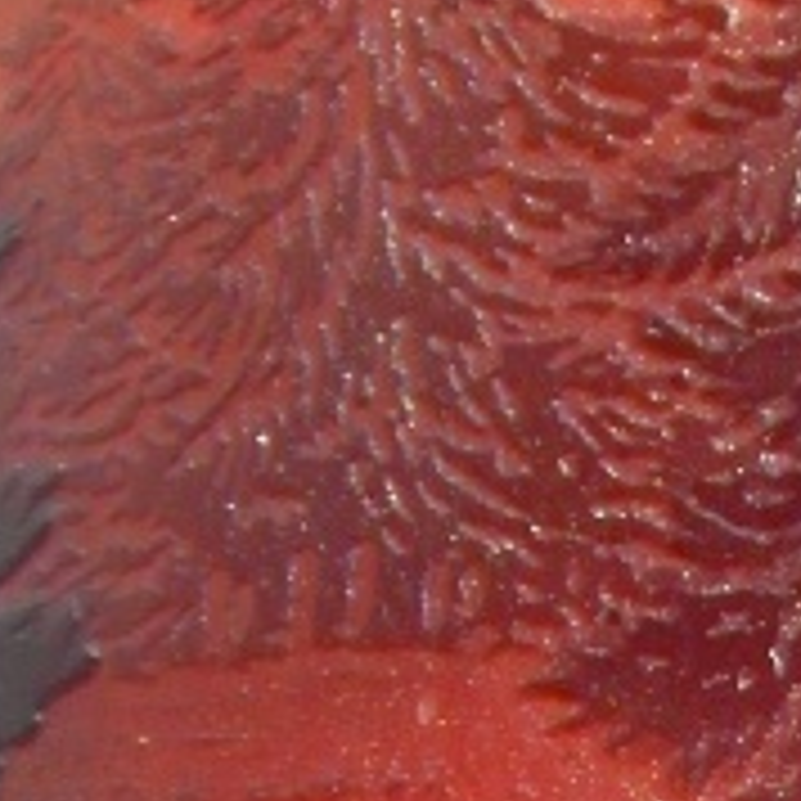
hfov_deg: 8.9
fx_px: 5000
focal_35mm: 191
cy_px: 1746
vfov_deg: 8.5
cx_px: 1336
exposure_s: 1/250
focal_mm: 5.3
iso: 80
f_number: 5.6
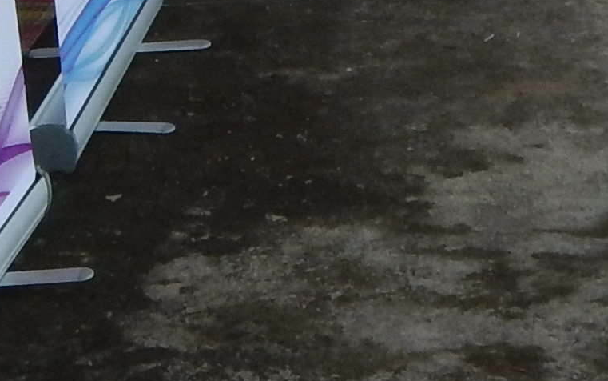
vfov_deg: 8.2
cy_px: -294
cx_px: 642
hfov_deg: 13.4
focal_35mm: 154
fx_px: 2552
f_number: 2.8
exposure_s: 1/200
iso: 125
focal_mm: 4.3
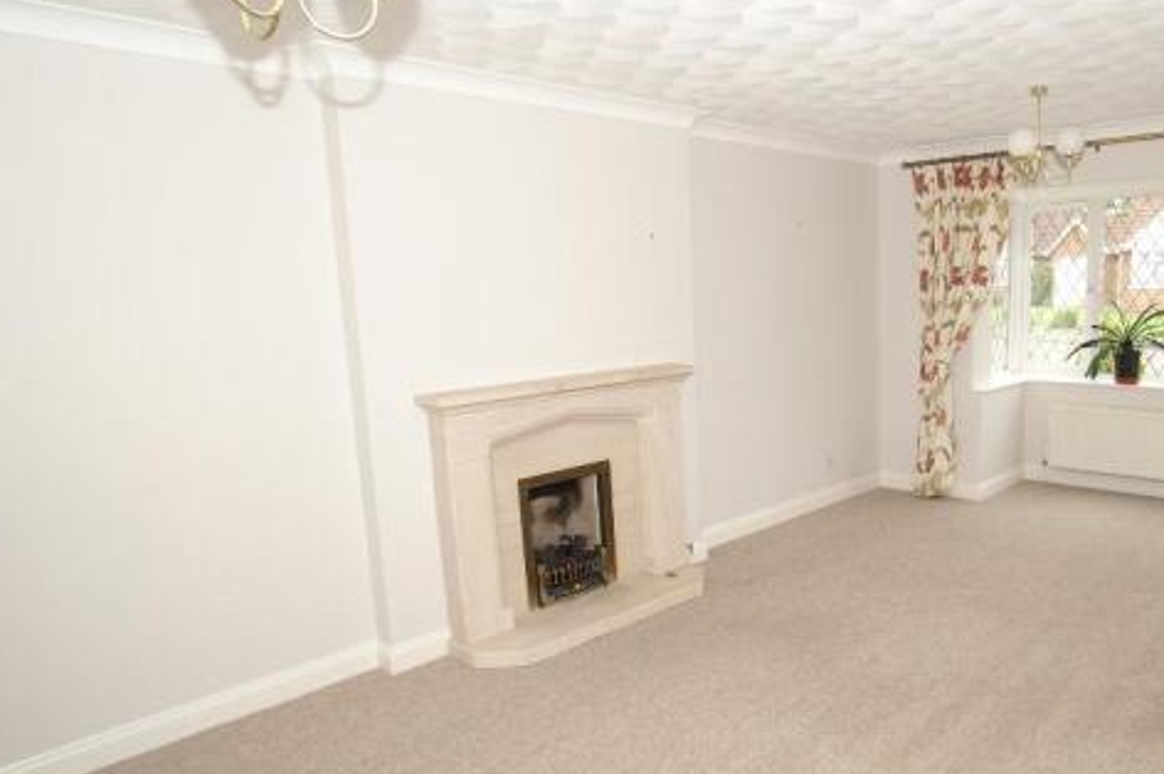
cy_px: 424
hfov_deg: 69.6
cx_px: 772
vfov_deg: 51.1
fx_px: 808
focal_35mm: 25
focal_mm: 12
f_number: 4.5
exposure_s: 1/125
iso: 200
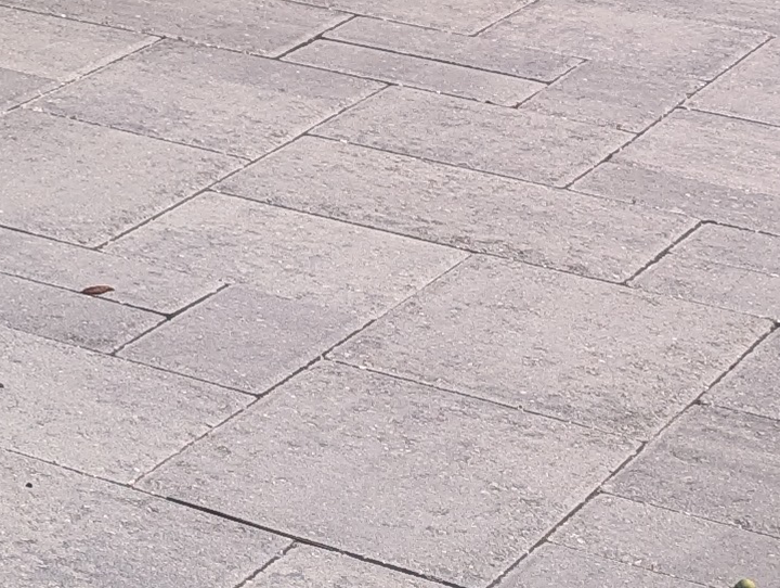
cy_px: -939
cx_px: -900
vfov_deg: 9.4
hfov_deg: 12.4
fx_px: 3069
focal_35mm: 136
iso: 18
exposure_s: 1/907
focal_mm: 6.9
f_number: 1.68
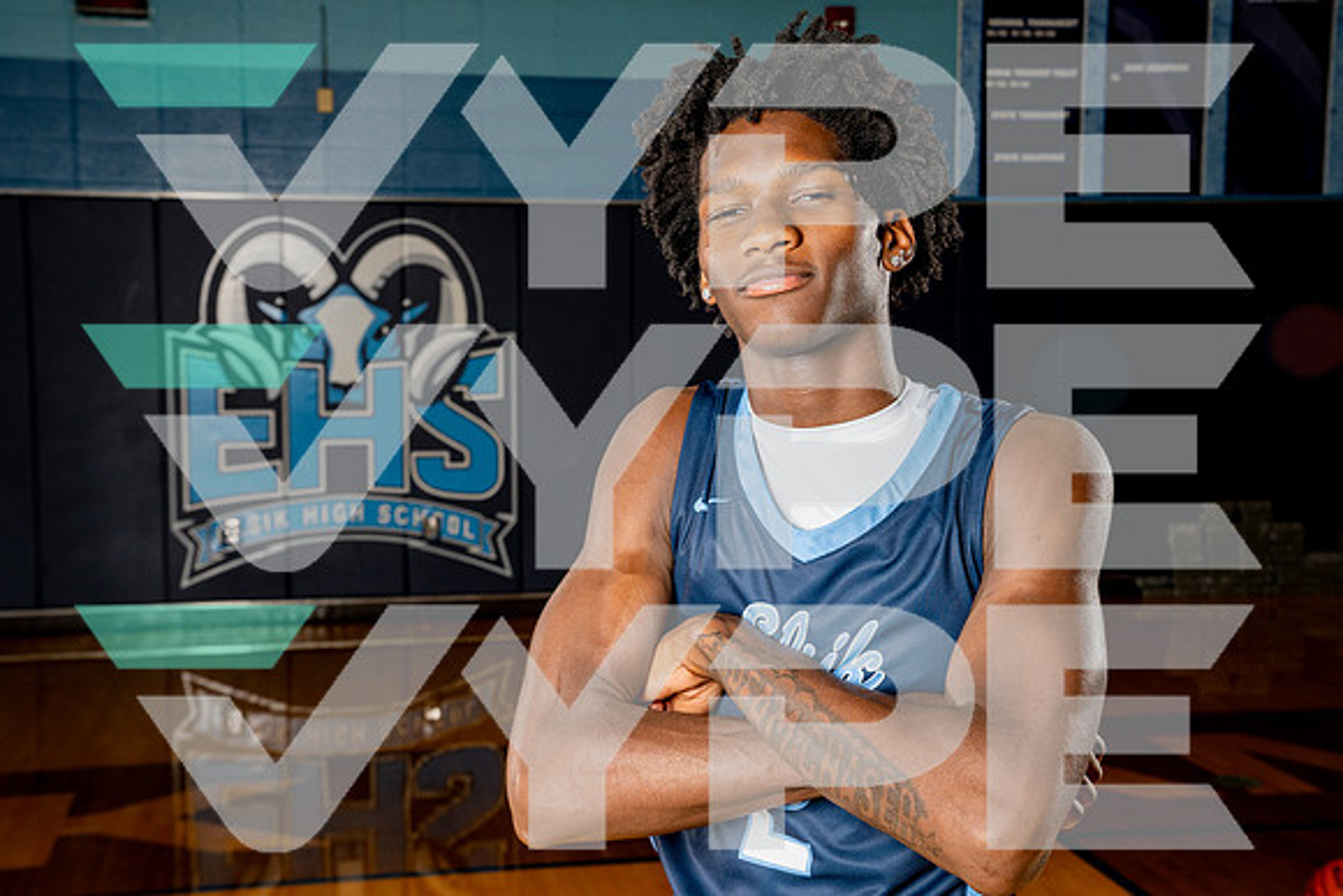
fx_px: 1858
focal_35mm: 50
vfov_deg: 27.1
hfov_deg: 39.7
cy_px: 444
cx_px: 657
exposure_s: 1/250
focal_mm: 47
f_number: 8
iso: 500
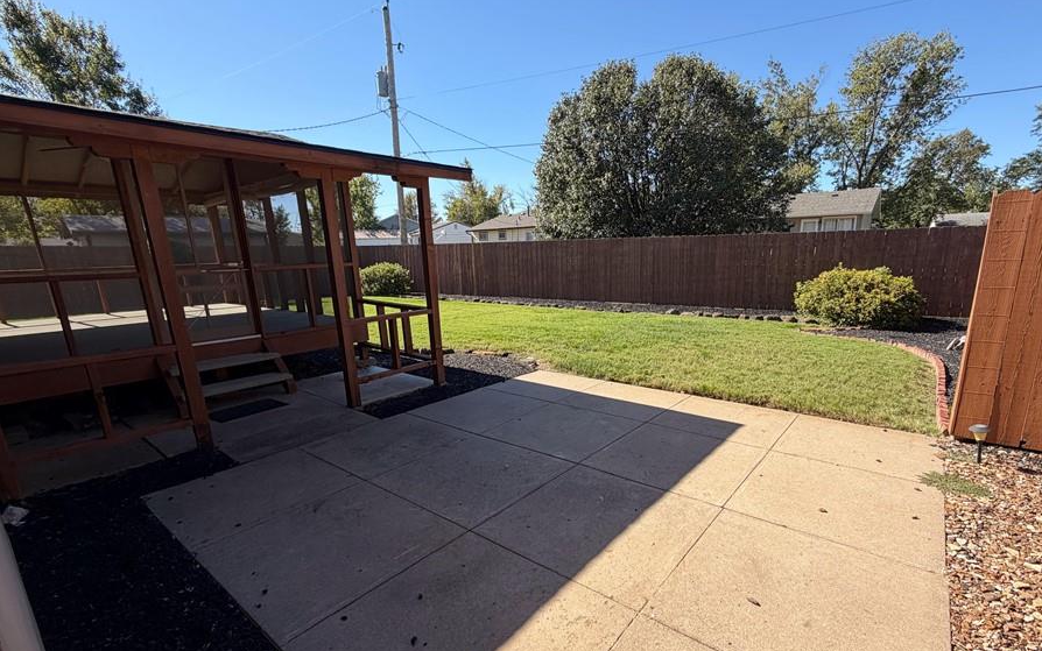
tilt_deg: -13.6
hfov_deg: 94.2
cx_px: 558
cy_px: 368
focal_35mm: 17
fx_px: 483
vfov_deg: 67.7
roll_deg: +2.5
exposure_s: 1/770
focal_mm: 2.22
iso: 32
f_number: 2.2
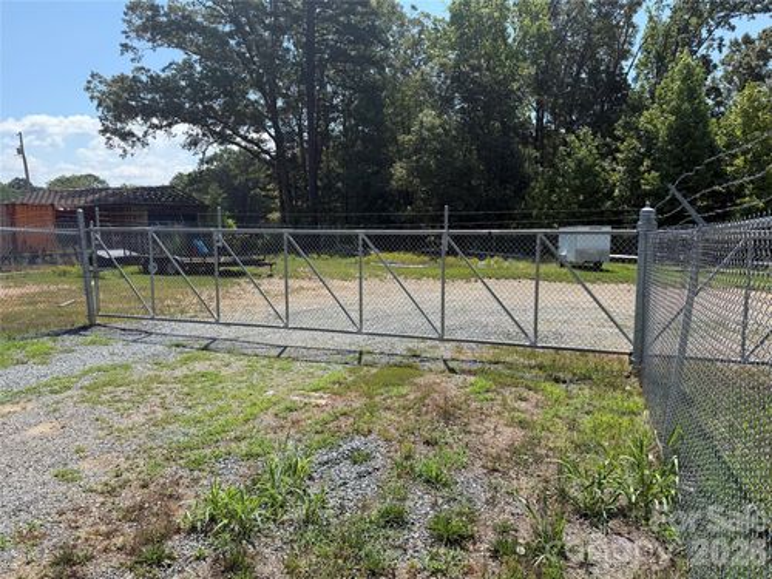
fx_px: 535
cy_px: 290
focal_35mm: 24
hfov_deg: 71.6
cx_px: 386
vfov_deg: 56.8
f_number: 1.78
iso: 80
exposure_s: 1/3584
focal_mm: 6.76
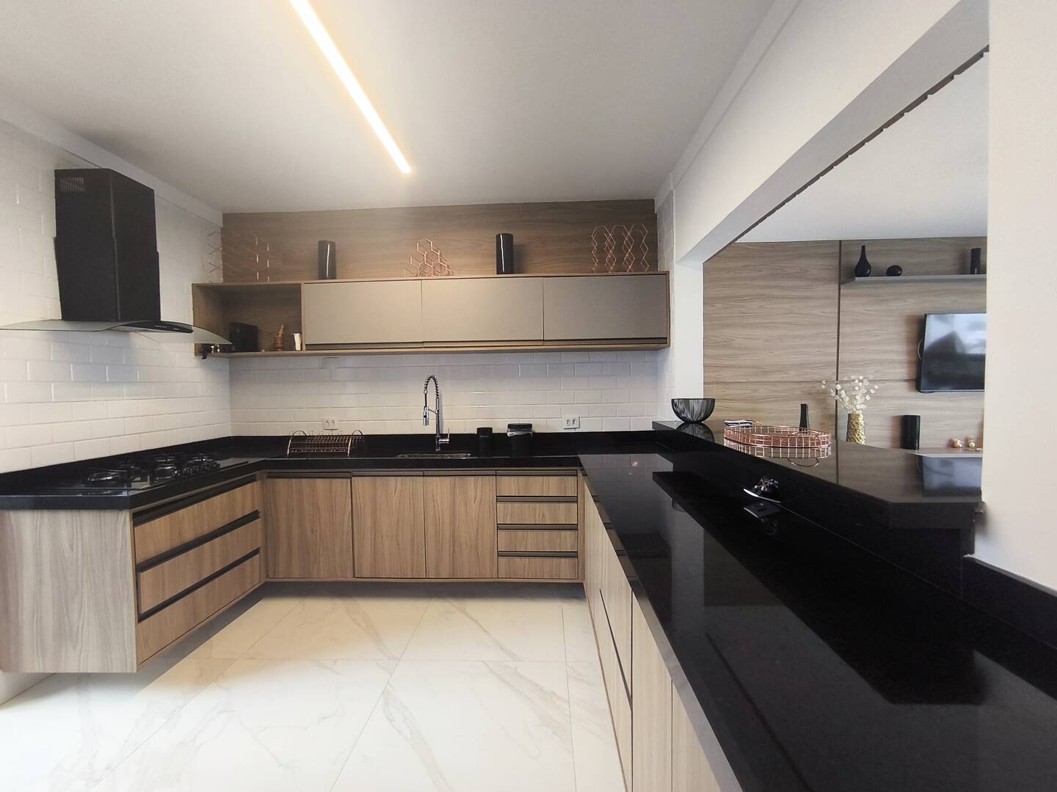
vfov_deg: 78.1
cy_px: 396
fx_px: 489
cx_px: 528
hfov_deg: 94.5
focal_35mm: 16
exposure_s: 1/60
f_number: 2.2
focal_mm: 1.65
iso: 160
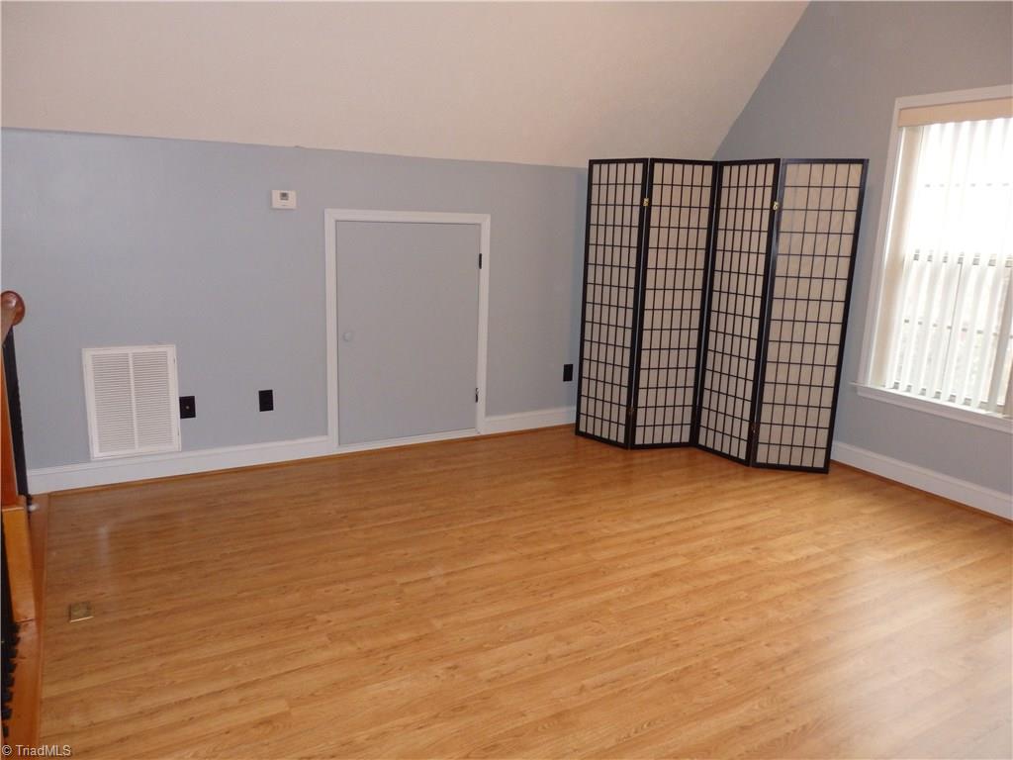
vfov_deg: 54.9
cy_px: 380
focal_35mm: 25
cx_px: 506
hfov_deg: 69.4
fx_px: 732
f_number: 3
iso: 400
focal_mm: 4.5
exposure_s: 1/30
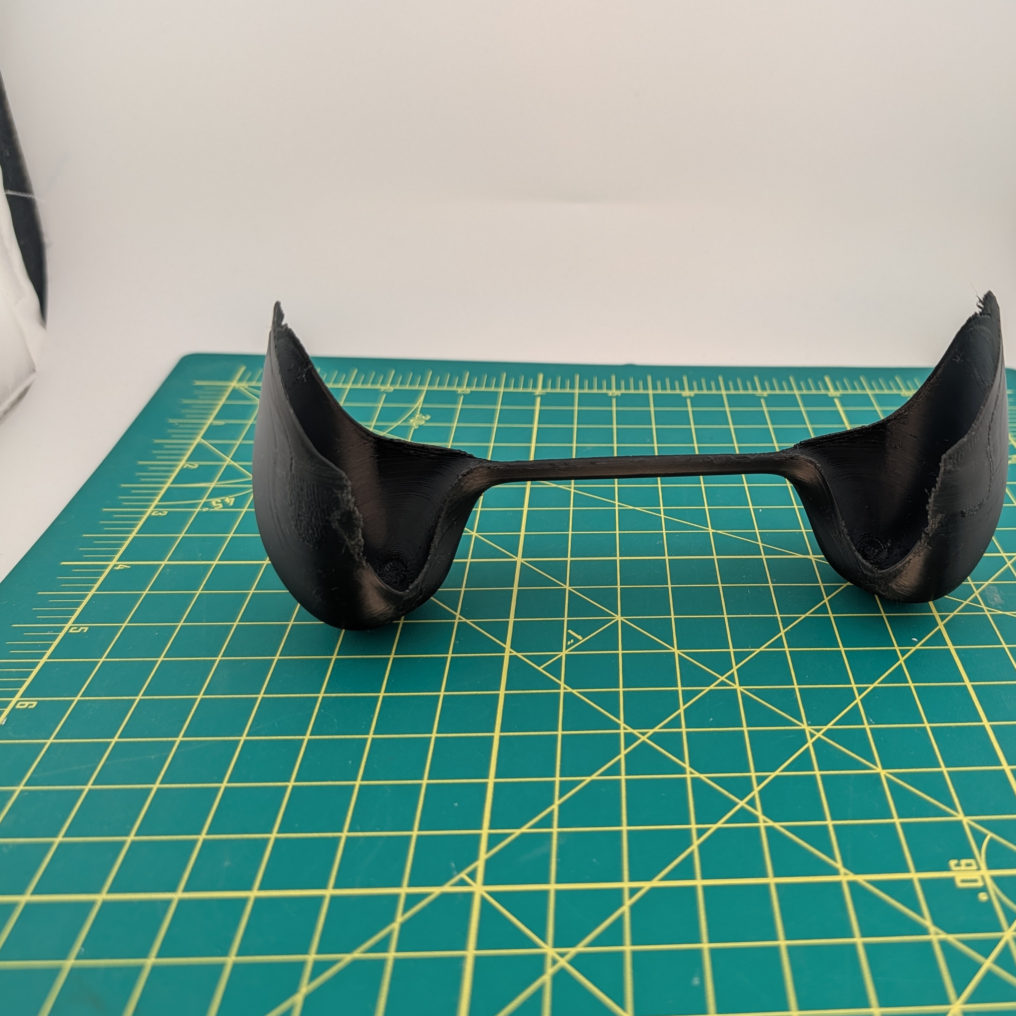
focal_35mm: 29
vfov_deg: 55.6
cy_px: 505
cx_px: 650
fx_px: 963
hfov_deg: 54.8
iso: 20
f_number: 1.68
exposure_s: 1/130
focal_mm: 6.9
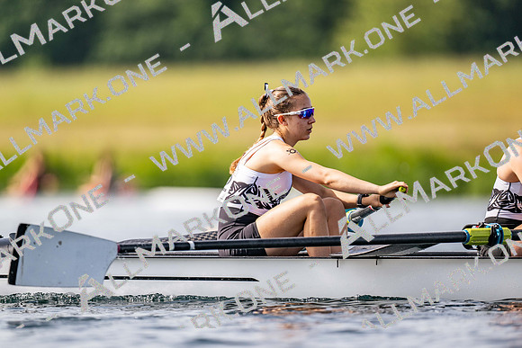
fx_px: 8702
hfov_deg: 3.4
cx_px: 261
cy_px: 174
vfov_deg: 2.3
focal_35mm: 600
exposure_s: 1/2500
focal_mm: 600
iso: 200
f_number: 4
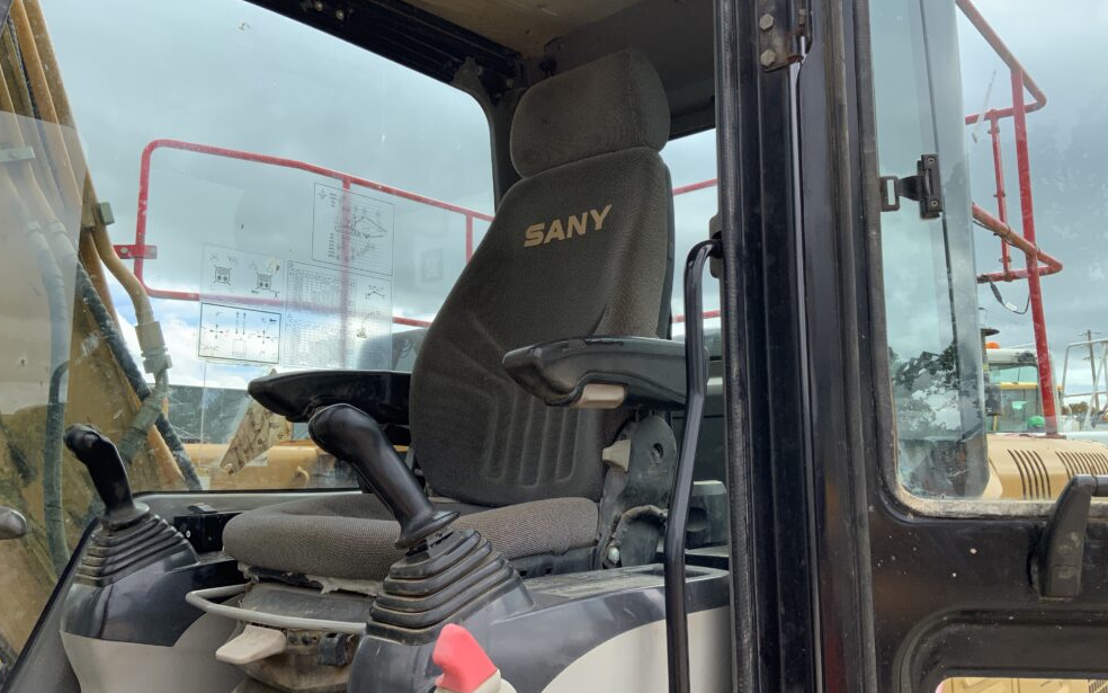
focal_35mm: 32
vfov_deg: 39.4
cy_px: 322
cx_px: 551
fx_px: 966
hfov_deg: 59.7
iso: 16
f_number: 1.8
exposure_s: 1/650
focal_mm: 3
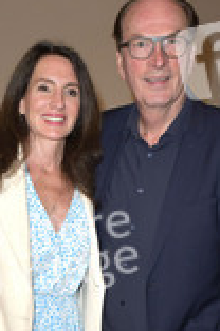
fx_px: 681
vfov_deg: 25.4
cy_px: 367
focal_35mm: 74
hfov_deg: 18.3
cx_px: 91
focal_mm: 29
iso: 1250
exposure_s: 1/200
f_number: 5.6
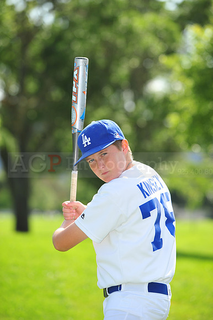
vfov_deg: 12.5
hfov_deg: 8.3
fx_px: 1466
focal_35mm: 165
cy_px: 160
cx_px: 106
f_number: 4.5
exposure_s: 1/1250
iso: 320
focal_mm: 165
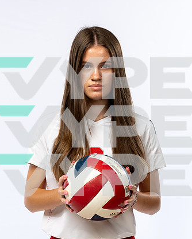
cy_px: 130
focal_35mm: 116
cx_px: 67
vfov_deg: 16.6
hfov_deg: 13.3
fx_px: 823
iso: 200
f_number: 5.6
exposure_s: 1/250
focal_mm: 70
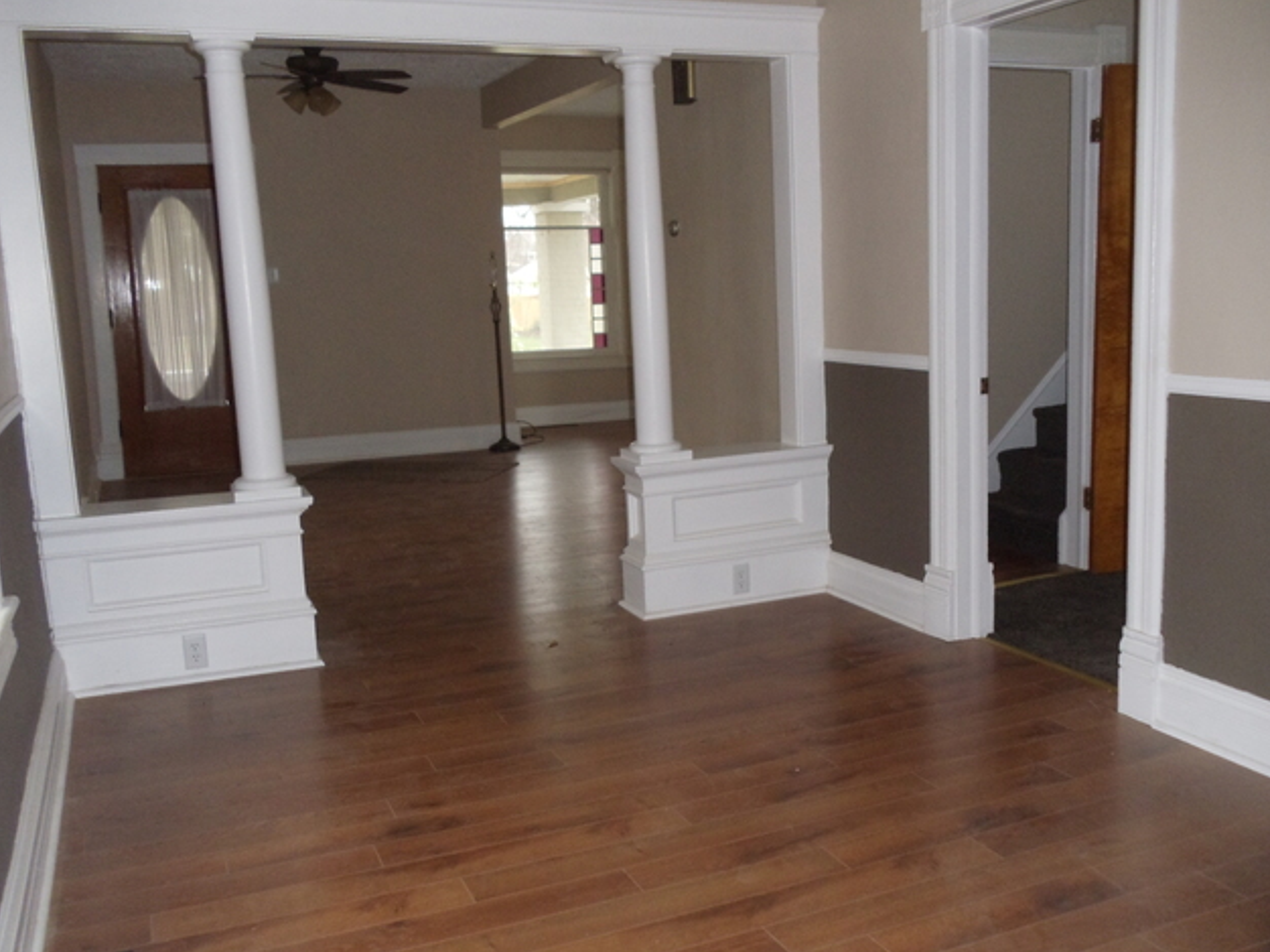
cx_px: 637
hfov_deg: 42.1
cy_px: 473
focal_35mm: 45
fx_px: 1650
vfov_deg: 32.2
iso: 400
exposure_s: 1/30
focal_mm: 6
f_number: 3.5
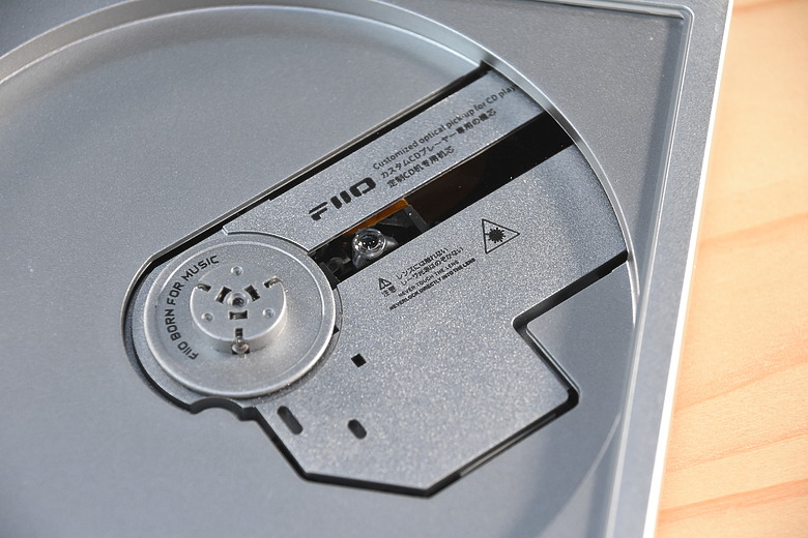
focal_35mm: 150
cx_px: 404
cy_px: 269
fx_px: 3366
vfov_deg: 9.1
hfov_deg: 13.7
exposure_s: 1/100
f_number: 5.6
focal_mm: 100
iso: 1250
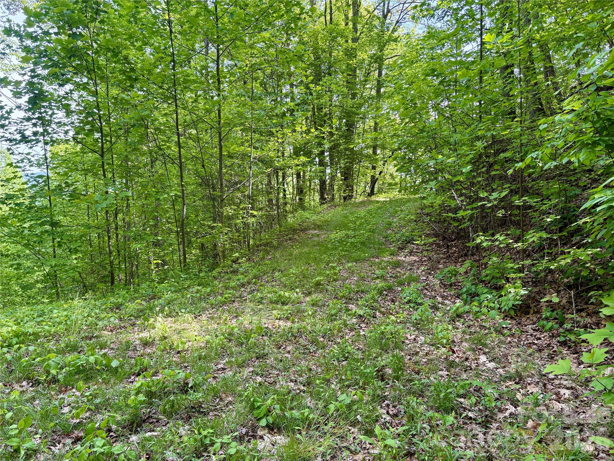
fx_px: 461
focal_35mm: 26
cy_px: 230
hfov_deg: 67.3
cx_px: 307
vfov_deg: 53.1
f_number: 1.6
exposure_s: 1/242
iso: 80
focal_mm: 5.96
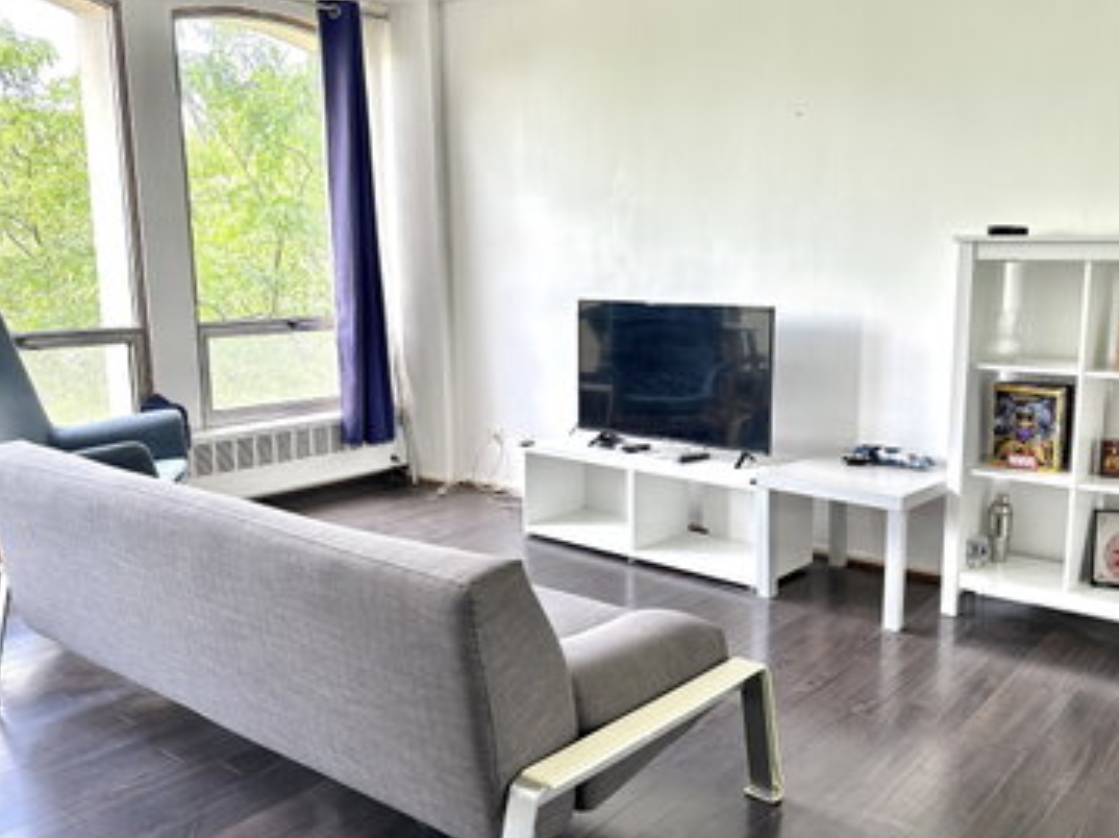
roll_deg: +0.4
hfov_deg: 58.0
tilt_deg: -9.5
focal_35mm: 31
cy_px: 422
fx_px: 1001
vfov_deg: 45.4
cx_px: 655
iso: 64
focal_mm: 5.96
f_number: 1.6
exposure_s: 1/121
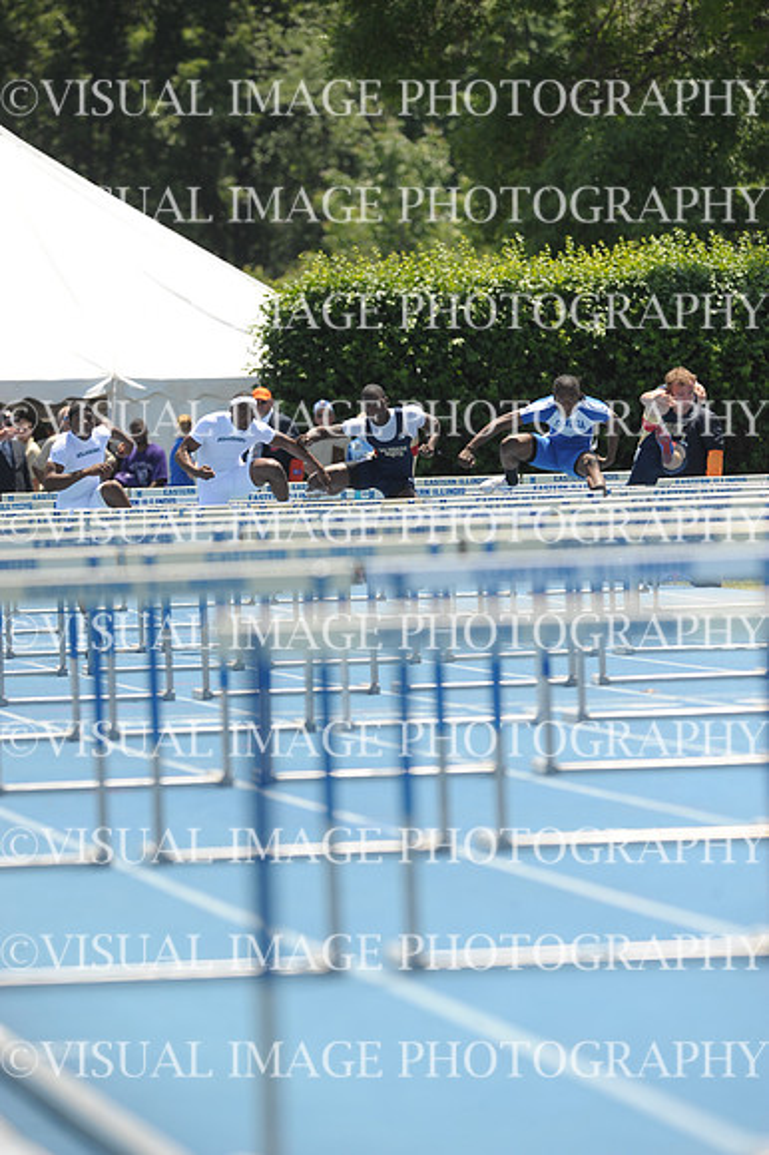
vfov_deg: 5.2
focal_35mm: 400
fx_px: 12831
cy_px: 578
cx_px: 384
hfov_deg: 3.4
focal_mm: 400
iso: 320
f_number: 5.6
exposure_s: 1/1250
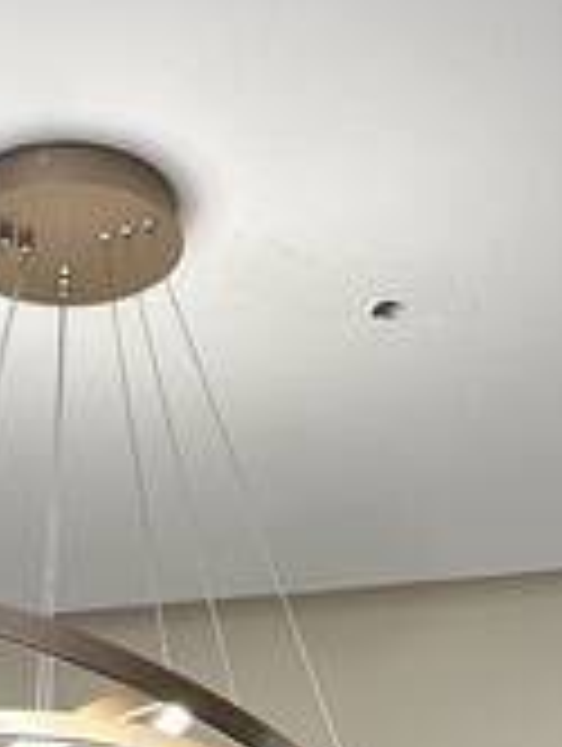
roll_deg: -2.8
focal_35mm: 91
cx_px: -31
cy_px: 1516
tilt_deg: -6.2
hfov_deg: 15.9
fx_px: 1965
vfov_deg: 16.3
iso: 40
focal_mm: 2.22
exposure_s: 1/129
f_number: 2.2
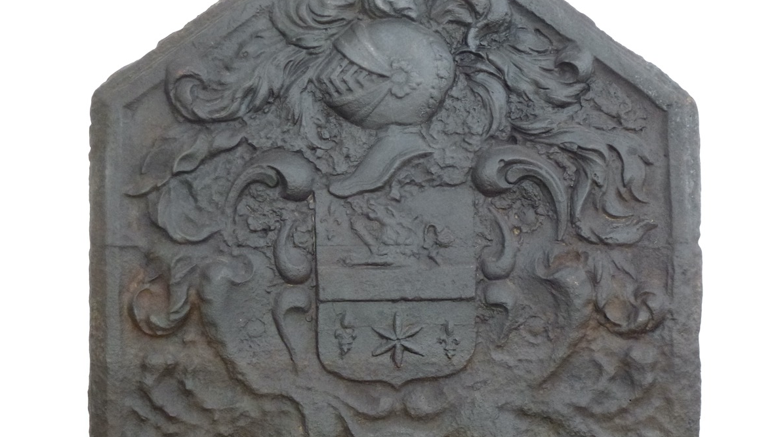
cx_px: 390
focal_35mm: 54
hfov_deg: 38.5
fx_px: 1114
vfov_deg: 22.2
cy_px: 234
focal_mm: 8.7
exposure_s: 1/60
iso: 400
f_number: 4.1
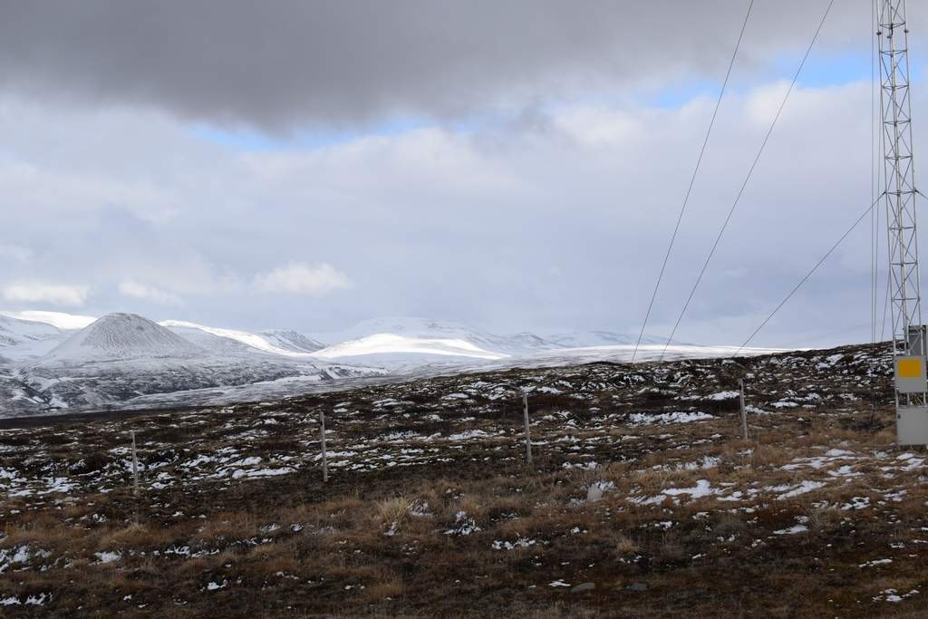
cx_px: 464
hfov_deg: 35.0
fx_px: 1469
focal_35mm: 57
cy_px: 310
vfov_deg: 23.8
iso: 200
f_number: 9
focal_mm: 38
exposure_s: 1/320
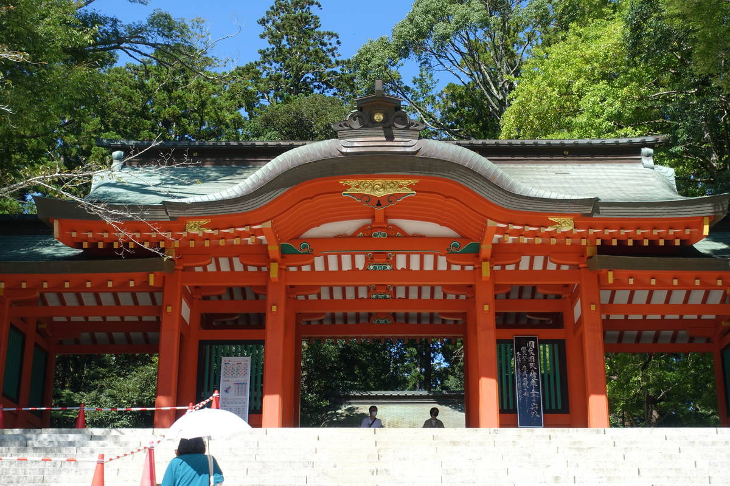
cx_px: 365
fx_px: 1115
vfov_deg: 24.6
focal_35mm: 55
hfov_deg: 36.2
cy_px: 243
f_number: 3.5
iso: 125
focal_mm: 20.25
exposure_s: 1/80
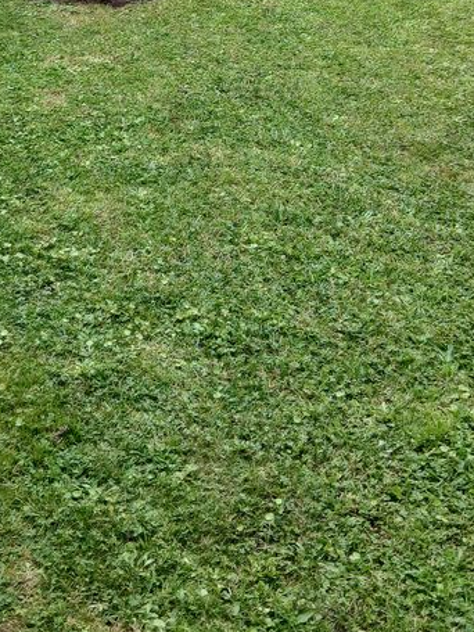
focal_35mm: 57
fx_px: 1041
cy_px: 39
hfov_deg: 25.4
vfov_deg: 31.8
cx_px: 136
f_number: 1.8
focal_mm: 3.98
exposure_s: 1/163
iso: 20
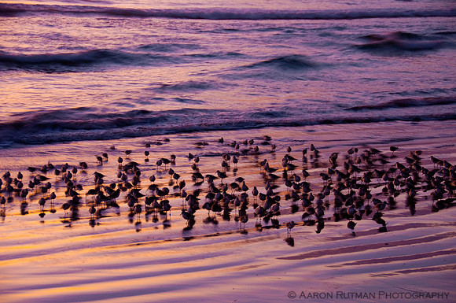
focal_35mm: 98
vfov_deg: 14.0
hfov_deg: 20.9
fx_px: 1233
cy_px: 152
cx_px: 228
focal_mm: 65
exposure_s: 1/6
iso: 200
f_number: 5
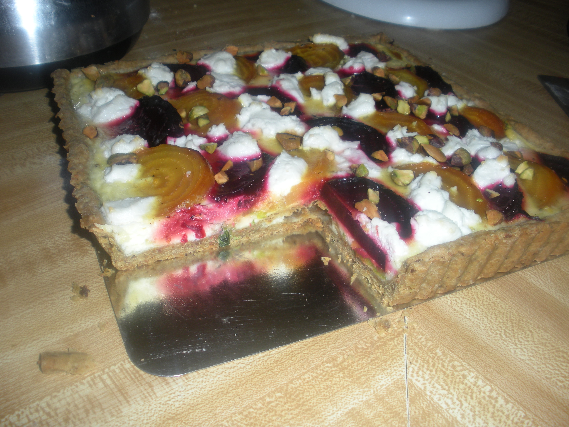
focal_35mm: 36
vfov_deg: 39.7
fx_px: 592
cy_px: 214
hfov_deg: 51.4
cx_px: 284
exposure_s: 1/60
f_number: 3.5
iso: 64
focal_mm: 6.3
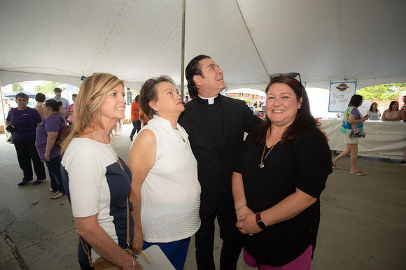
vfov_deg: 61.9
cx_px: 203
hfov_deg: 84.0
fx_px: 225
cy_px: 135
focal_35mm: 20
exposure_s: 1/160
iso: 250
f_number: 2.8
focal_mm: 20
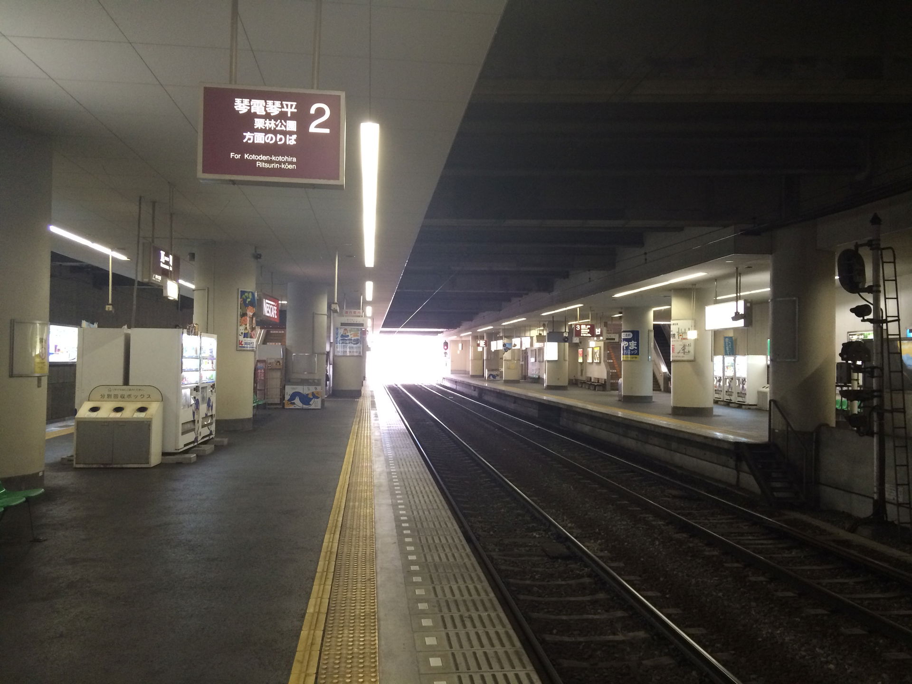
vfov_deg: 48.2
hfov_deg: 61.7
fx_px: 764
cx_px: 456
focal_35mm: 29
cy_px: 342
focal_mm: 4.15
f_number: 2.2
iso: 160
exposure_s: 1/30
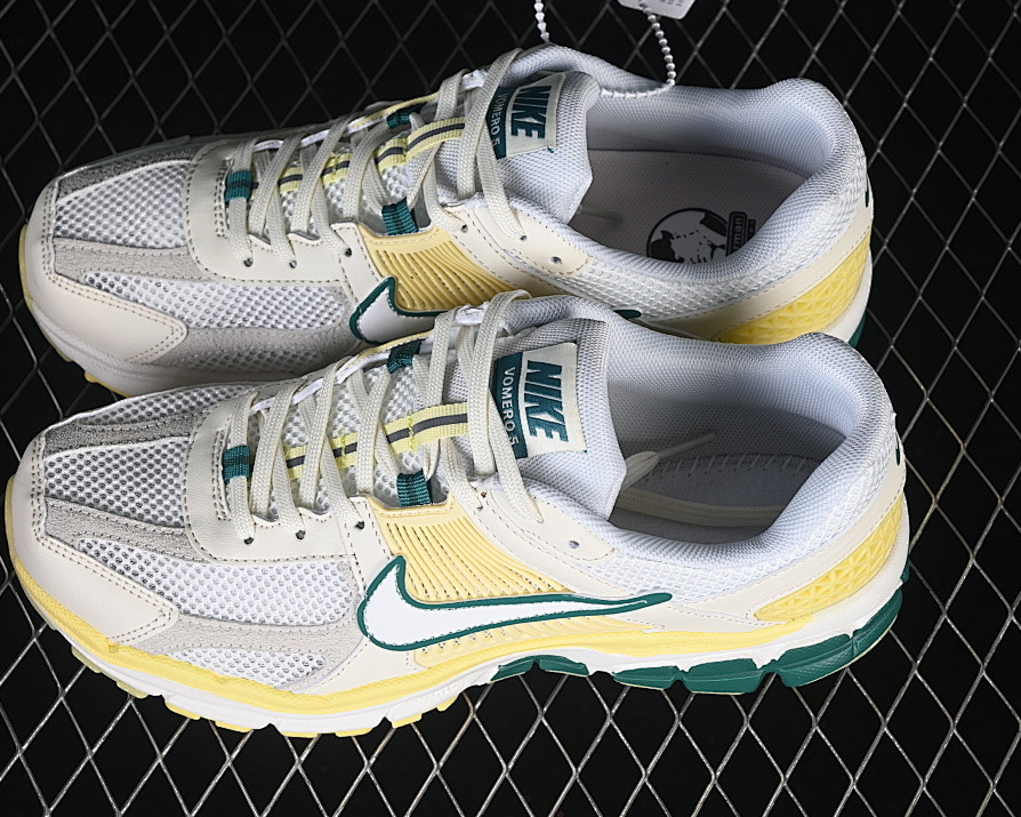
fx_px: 2568
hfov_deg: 22.5
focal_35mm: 85
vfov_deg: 18.1
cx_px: 443
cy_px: 408
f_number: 7.1
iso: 160
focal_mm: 50
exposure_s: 1/80
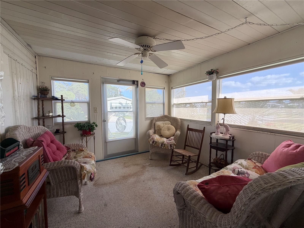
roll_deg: +0.3
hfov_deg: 102.1
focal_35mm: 14
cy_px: 114
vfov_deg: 85.7
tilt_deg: -3.0
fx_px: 123
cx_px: 152
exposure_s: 1/121
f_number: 2.2
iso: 80
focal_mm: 2.22
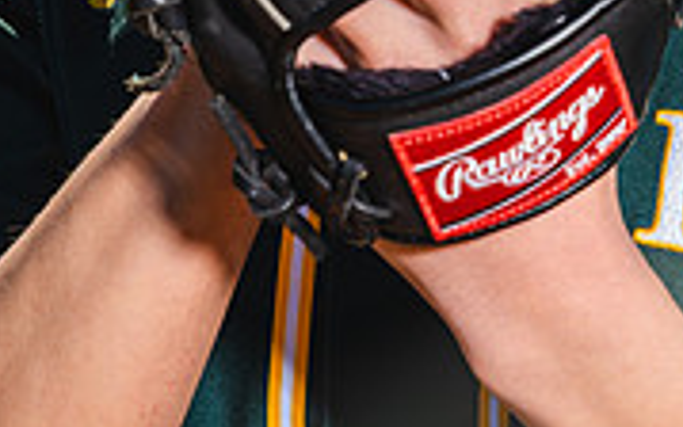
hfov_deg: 11.7
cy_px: -416
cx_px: 431
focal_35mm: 179
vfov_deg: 7.1
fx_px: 3333
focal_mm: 70
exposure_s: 1/125
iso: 100
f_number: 9
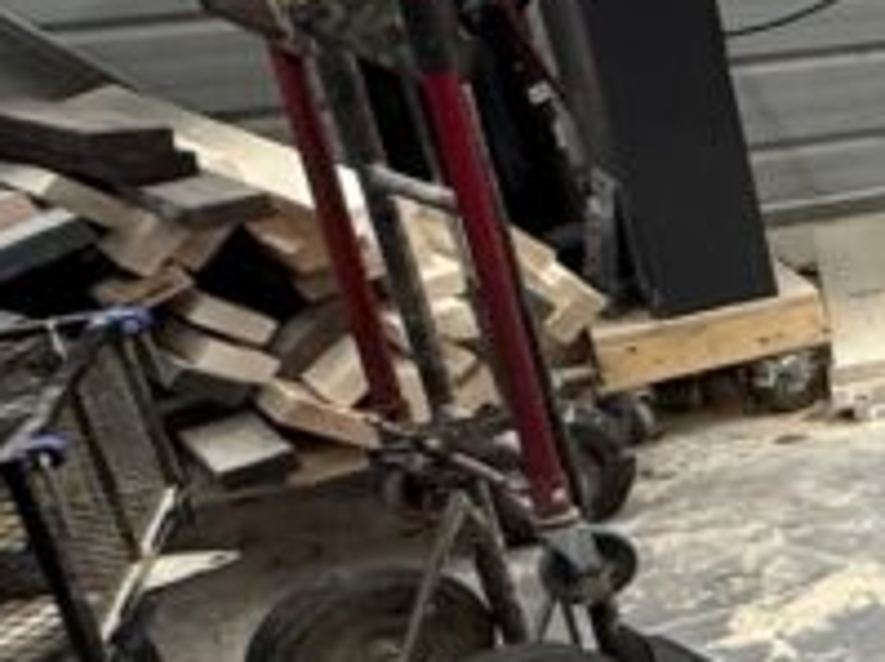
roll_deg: +0.0
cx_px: 2023
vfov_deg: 20.4
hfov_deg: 16.0
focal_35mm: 72
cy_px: 289
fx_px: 1840
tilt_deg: -19.2
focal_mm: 2.22
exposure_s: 1/120
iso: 160
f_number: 2.2
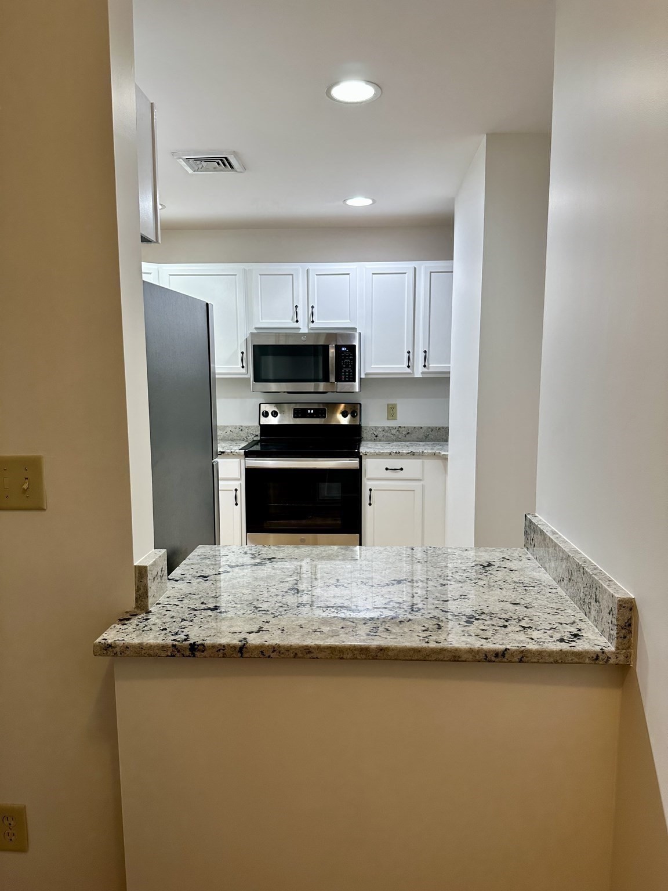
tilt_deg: -5.9
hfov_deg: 56.8
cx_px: 334
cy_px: 446
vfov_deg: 71.6
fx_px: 618
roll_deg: -0.4
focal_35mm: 24
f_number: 1.78
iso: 125
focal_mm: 6.86
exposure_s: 1/120
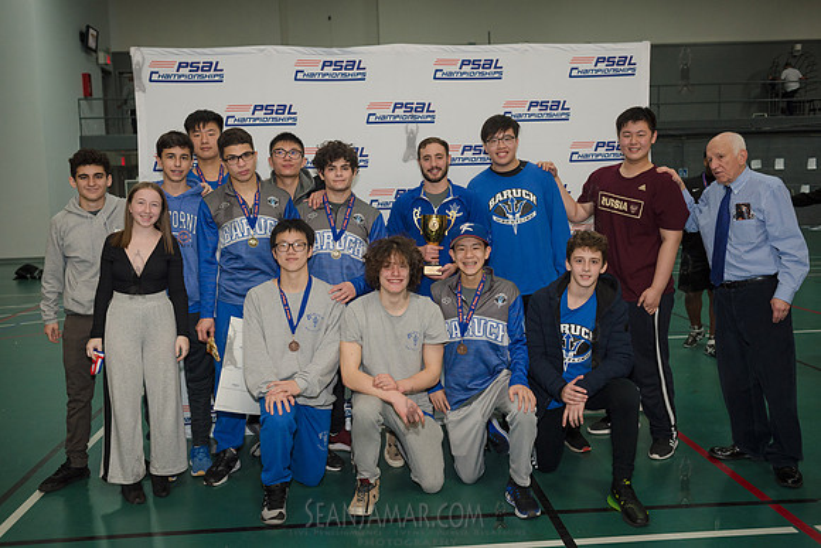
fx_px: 798
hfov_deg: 54.4
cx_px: 410
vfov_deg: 37.9
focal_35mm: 35
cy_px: 274
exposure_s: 1/250
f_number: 5
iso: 1600
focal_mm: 35
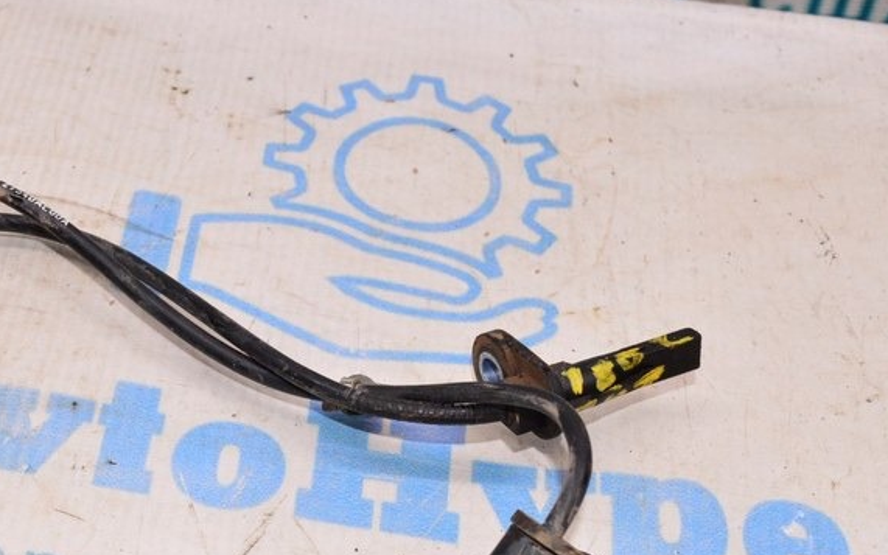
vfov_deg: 17.4
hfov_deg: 27.1
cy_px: 470
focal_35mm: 74
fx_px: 1789
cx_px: 120
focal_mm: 27
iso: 1600
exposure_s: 1/125
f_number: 8
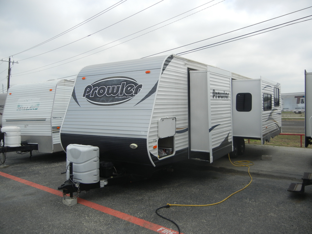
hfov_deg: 60.0
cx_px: 156
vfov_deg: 46.8
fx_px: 270
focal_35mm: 30
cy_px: 117
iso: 160
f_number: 7
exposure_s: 1/351
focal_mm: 5.4
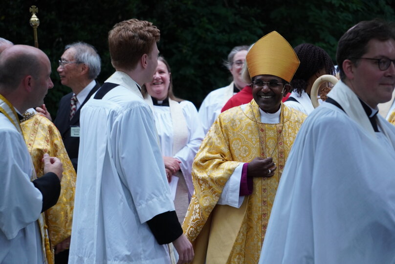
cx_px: 198
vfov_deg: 8.3
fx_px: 1828
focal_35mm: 166
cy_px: 132
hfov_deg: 12.3
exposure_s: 1/60
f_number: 5.6
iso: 800
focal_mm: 111
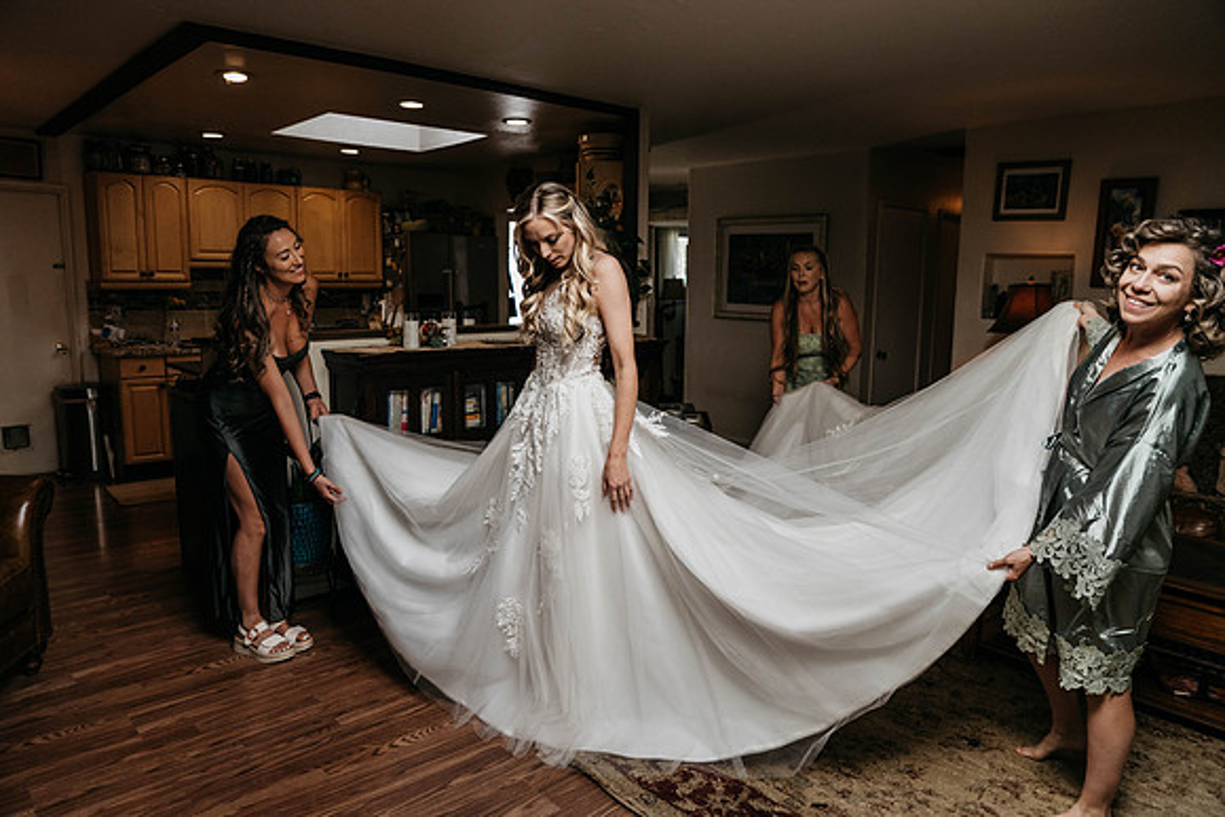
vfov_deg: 53.2
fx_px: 817
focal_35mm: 24
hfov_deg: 73.7
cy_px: 408
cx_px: 612
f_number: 2.8
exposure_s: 1/1000
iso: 1000
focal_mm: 24
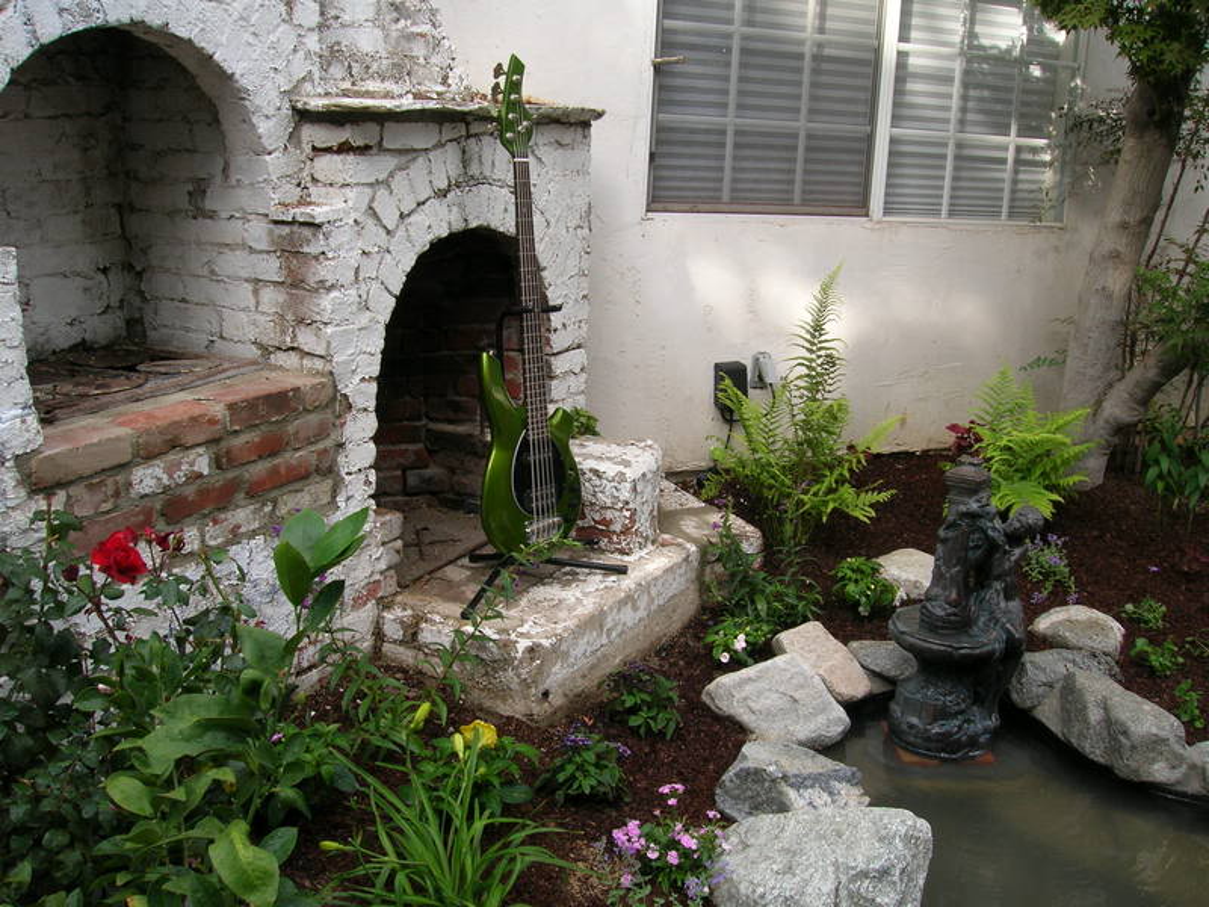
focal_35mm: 34
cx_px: 604
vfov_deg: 41.8
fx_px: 1187
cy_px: 454
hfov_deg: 54.0
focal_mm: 5.7
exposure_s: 1/72.6
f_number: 4.9
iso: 50
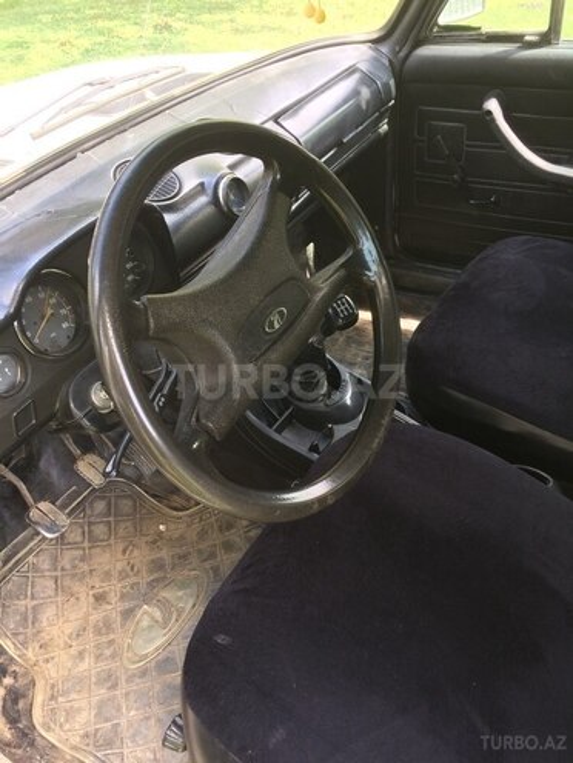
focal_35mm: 29
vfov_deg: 61.7
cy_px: 382
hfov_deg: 48.2
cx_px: 286
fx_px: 640
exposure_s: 1/100
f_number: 2.2
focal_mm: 4.15
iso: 50
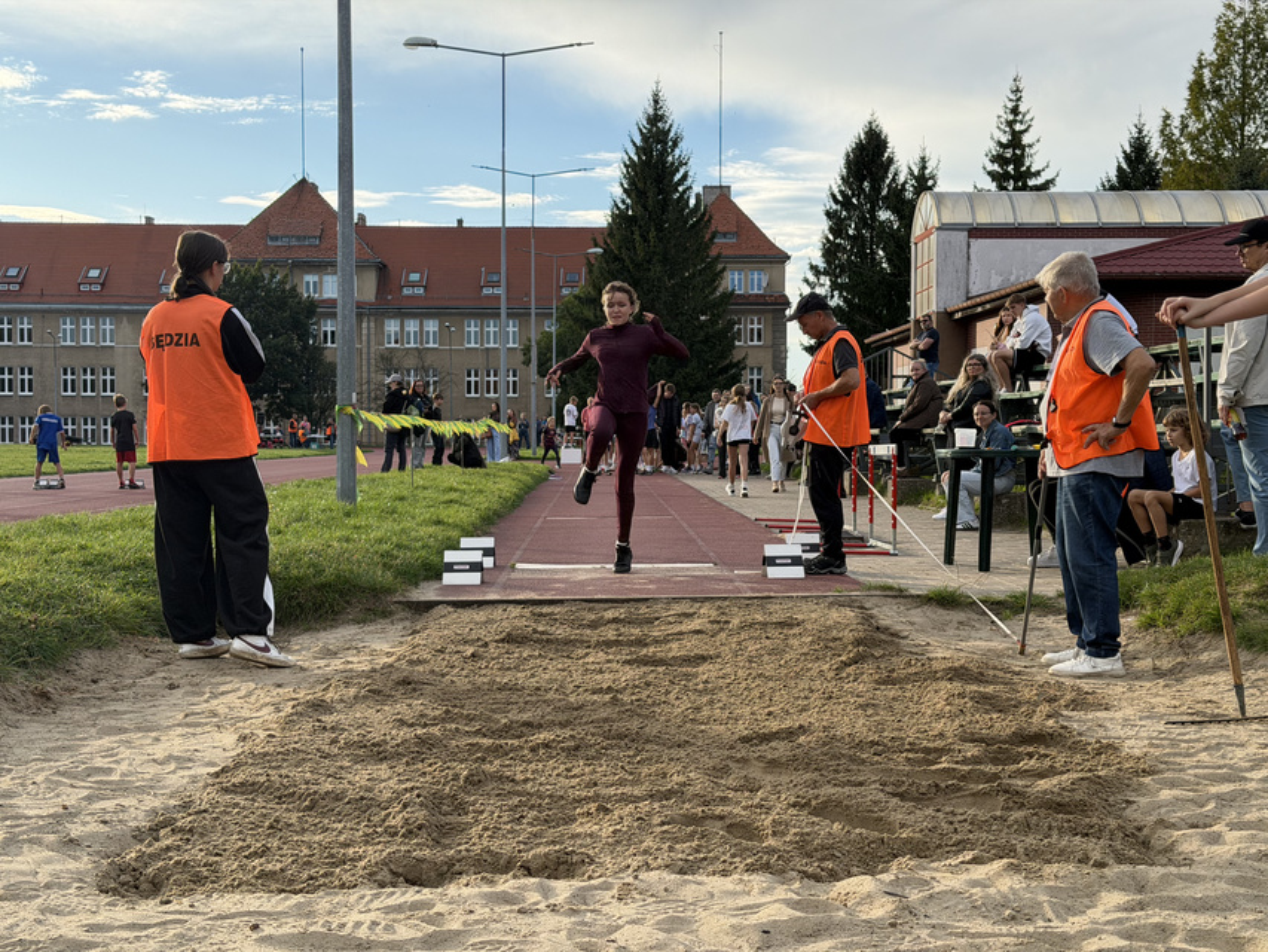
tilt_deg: -1.8
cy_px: 476
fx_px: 1759
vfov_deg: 30.3
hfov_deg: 39.7
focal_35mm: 48
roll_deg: +0.6
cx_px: 634
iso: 80
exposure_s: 1/1678
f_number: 1.78
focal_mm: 6.76
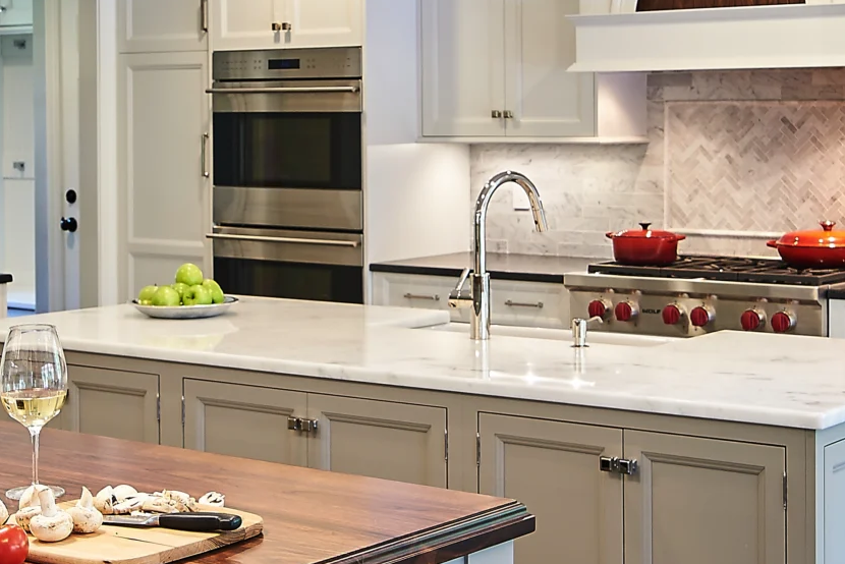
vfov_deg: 18.4
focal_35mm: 74
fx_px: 1737
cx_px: 374
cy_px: 227
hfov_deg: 27.3
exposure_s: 1/4
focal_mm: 24
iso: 100
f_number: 7.1
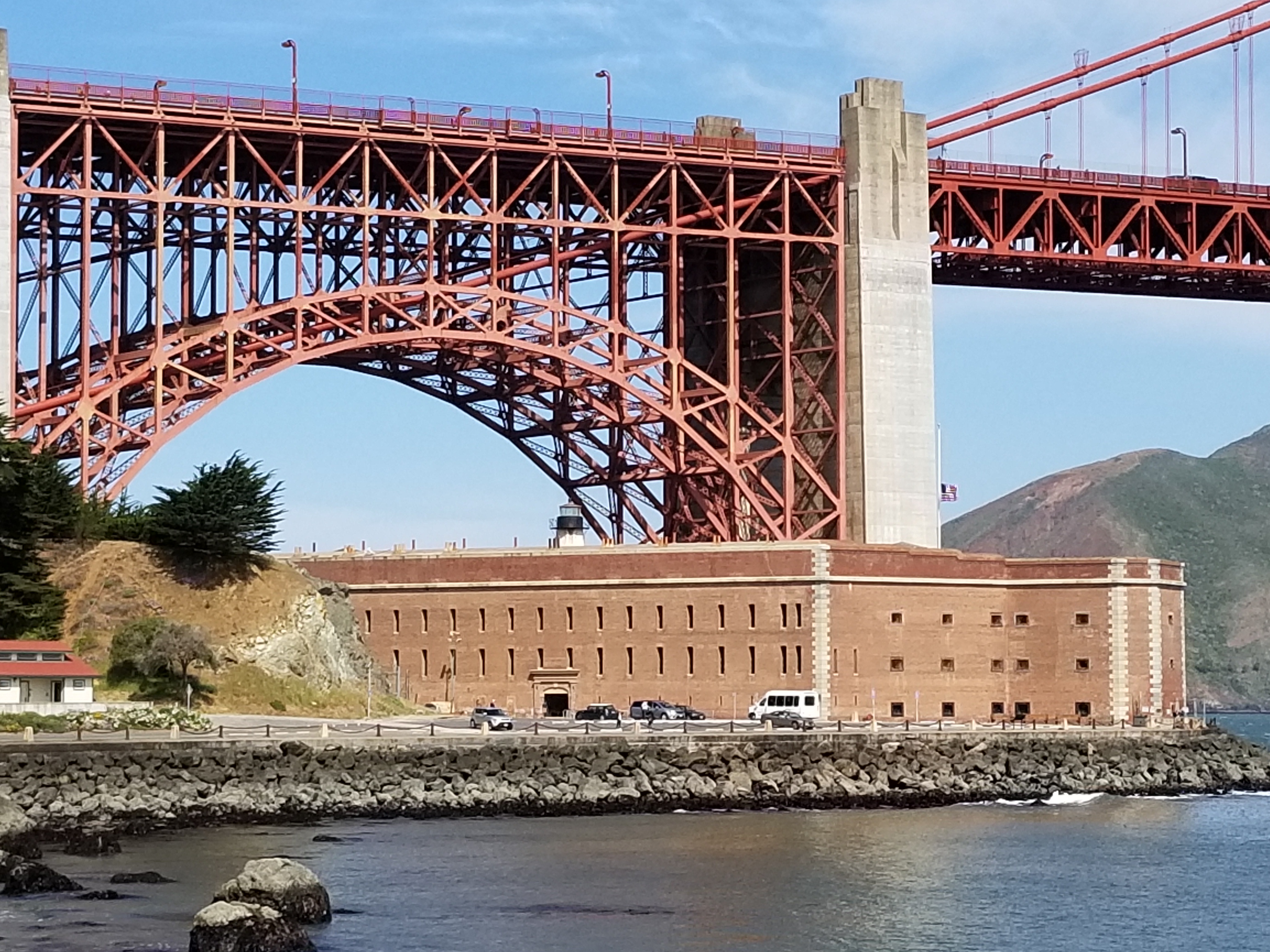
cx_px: 670
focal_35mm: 38
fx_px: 1394
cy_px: 423
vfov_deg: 37.7
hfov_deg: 49.0
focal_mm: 4.25
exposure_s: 1/3067
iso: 50
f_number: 1.7
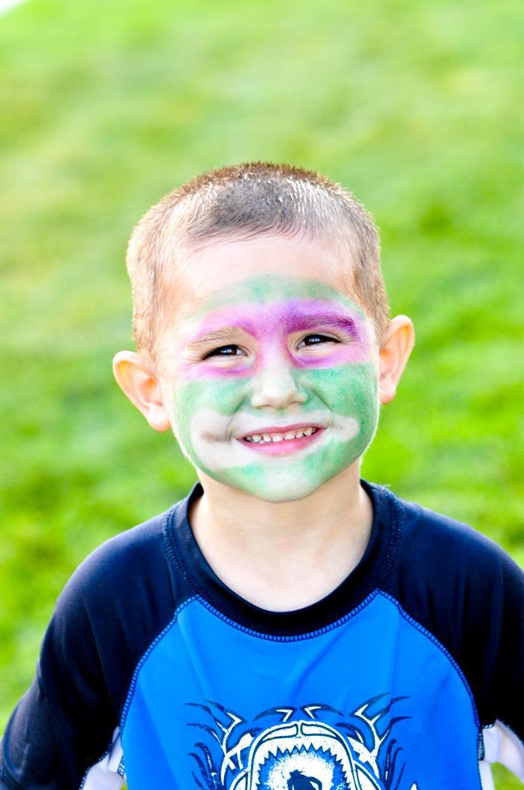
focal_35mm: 158
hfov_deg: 8.7
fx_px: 3451
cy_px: 395
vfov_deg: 13.1
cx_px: 262
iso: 800
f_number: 5
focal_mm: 105
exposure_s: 1/125
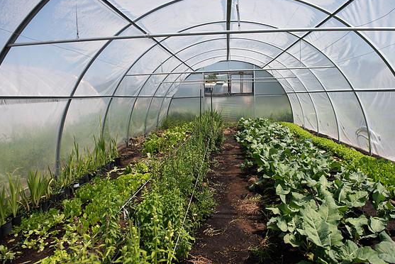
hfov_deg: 71.5
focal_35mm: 25
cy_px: 127
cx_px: 204
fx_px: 274
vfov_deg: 51.3
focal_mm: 24
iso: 500
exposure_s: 1/3200
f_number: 4.5
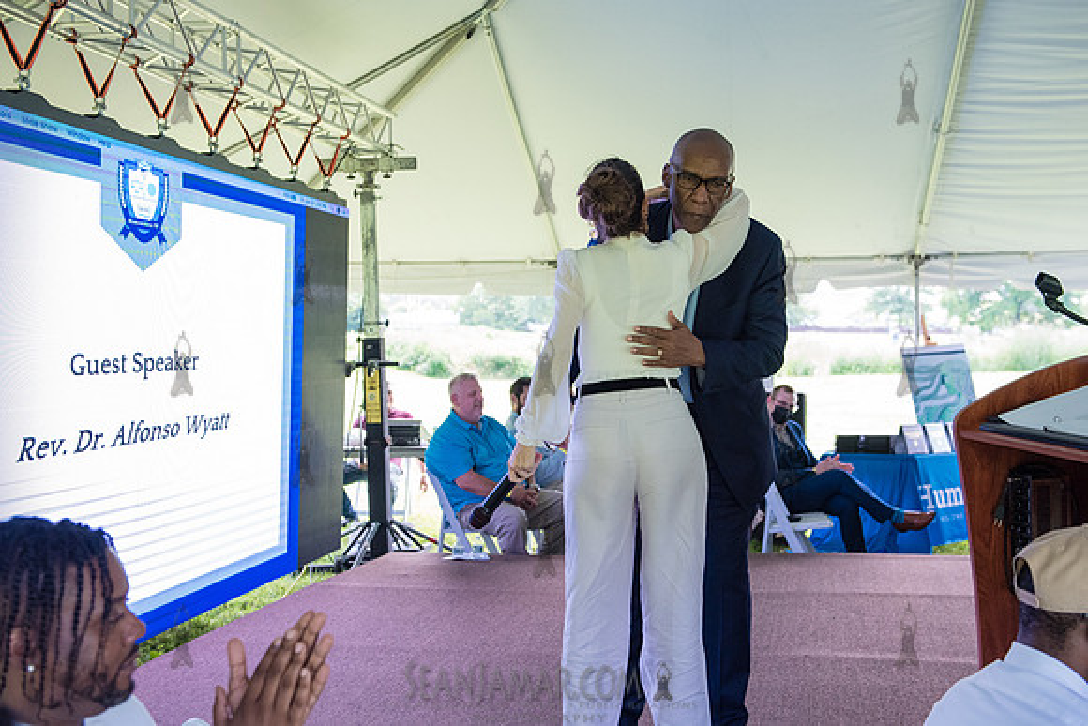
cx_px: 582
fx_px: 1309
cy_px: 372
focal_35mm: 43
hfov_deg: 45.1
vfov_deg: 31.0
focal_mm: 38
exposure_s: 1/500
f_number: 4
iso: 2500
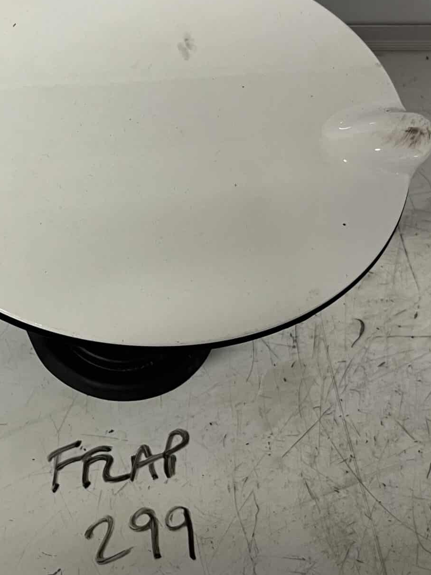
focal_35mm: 55
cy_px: 301
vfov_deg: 34.9
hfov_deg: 26.2
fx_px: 913
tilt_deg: -67.1
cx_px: 95
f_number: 1.6
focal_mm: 5.1
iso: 80
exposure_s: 1/50
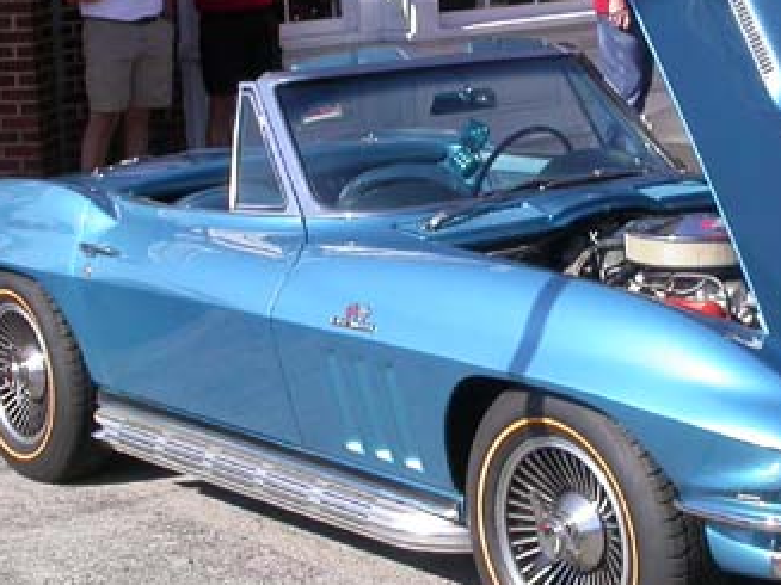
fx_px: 2097
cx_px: 549
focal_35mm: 93
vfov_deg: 15.9
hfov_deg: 21.0
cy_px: 263
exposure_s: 1/294
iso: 100
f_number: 6.7
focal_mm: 7.85
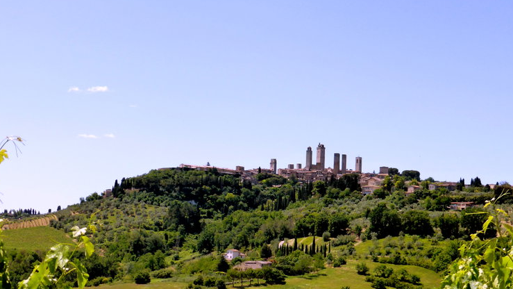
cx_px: 323
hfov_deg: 35.8
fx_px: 789
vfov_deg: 20.7
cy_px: 190
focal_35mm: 58
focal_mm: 7.4
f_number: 3.9
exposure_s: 1/1000
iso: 160
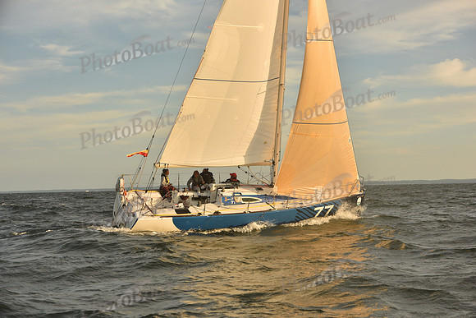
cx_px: 238
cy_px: 159
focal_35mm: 70
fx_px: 926
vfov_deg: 19.5
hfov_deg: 28.8
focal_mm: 70
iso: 250
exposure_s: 1/640
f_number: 5.6
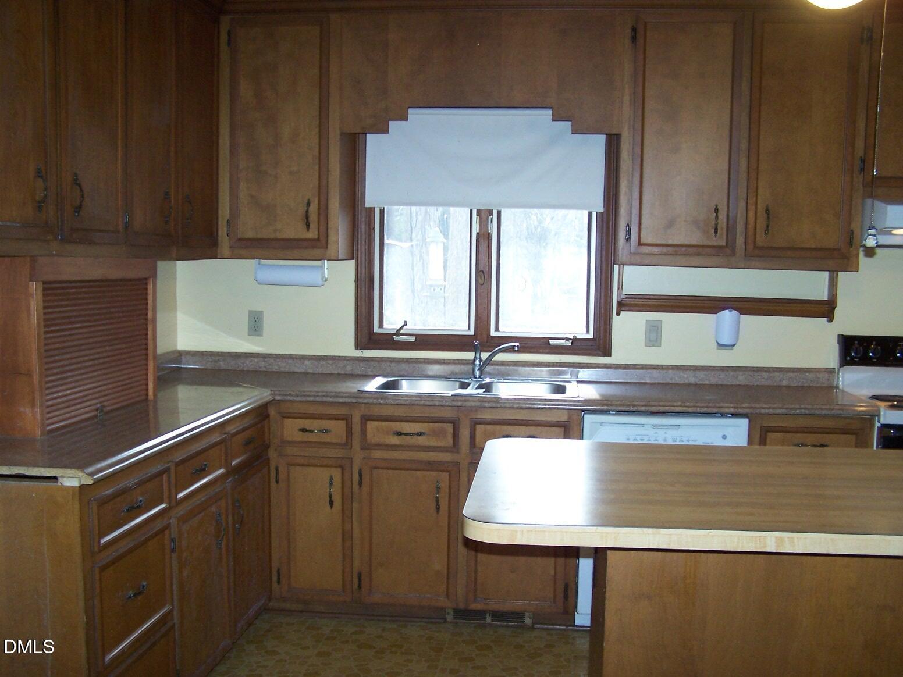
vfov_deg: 37.7
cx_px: 452
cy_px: 338
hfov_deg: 49.0
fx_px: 991
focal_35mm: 38
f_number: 2.8
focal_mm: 6.3
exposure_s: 1/60
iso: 140
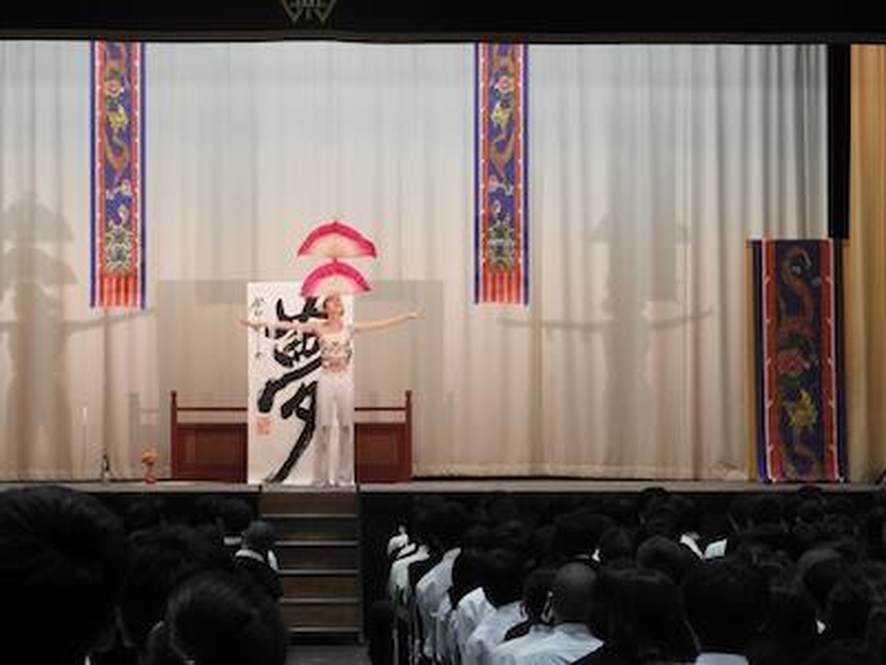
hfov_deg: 13.2
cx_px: 443
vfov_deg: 9.9
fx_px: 3839
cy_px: 332
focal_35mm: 150
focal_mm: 26.9
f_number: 5.2
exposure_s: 1/80
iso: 560
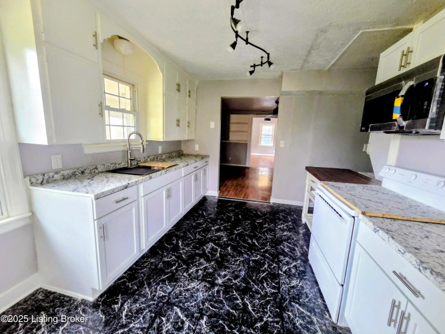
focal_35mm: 13
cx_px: 222
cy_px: 167
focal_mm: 2.2
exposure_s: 1/60
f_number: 2.2
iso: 1000
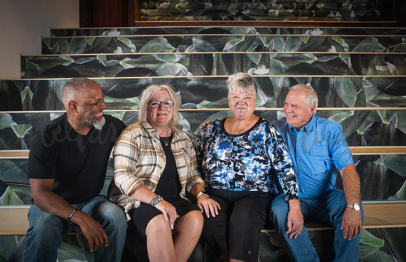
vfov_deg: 42.6
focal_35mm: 30
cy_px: 121
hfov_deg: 62.1
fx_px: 337
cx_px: 215
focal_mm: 28
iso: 500
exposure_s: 1/200
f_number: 4.5
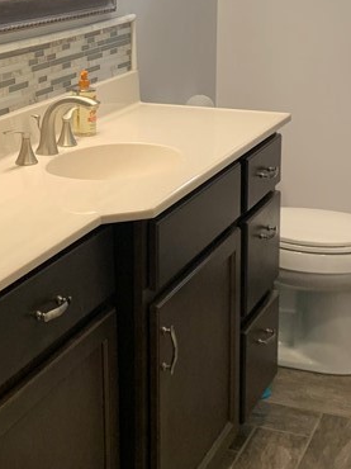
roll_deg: +0.6
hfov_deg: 20.3
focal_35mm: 72
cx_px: 90
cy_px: 104
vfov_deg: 26.6
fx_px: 975
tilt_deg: -9.5
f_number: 1.8
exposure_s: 1/60
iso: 100
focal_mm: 4.25
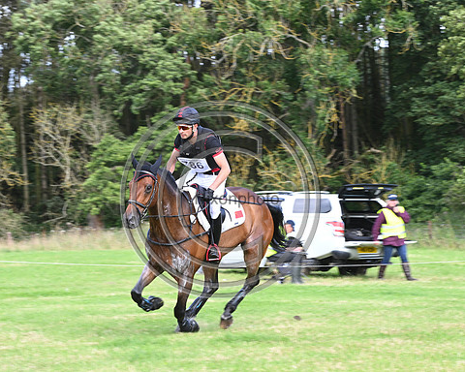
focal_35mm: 136
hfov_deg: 14.2
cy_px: 186
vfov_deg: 11.4
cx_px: 209
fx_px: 1872
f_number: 9
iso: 500
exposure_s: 1/160
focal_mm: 120
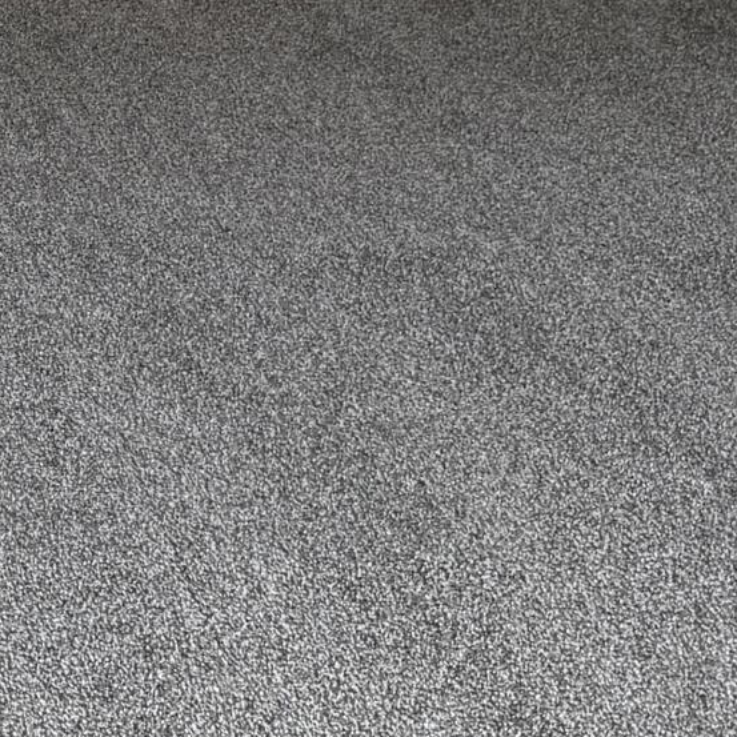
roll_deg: -0.2
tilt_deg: -8.5
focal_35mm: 115
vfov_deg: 14.2
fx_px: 2770
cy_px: -367
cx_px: -461
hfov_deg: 13.9
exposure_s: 1/159
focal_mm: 6.76
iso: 80
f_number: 1.78
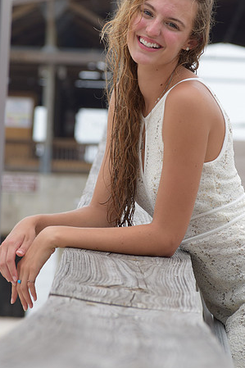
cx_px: 140
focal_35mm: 252
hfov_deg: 5.4
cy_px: 138
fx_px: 2574
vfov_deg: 8.2
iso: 200
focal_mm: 130
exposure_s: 1/200
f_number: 6.3
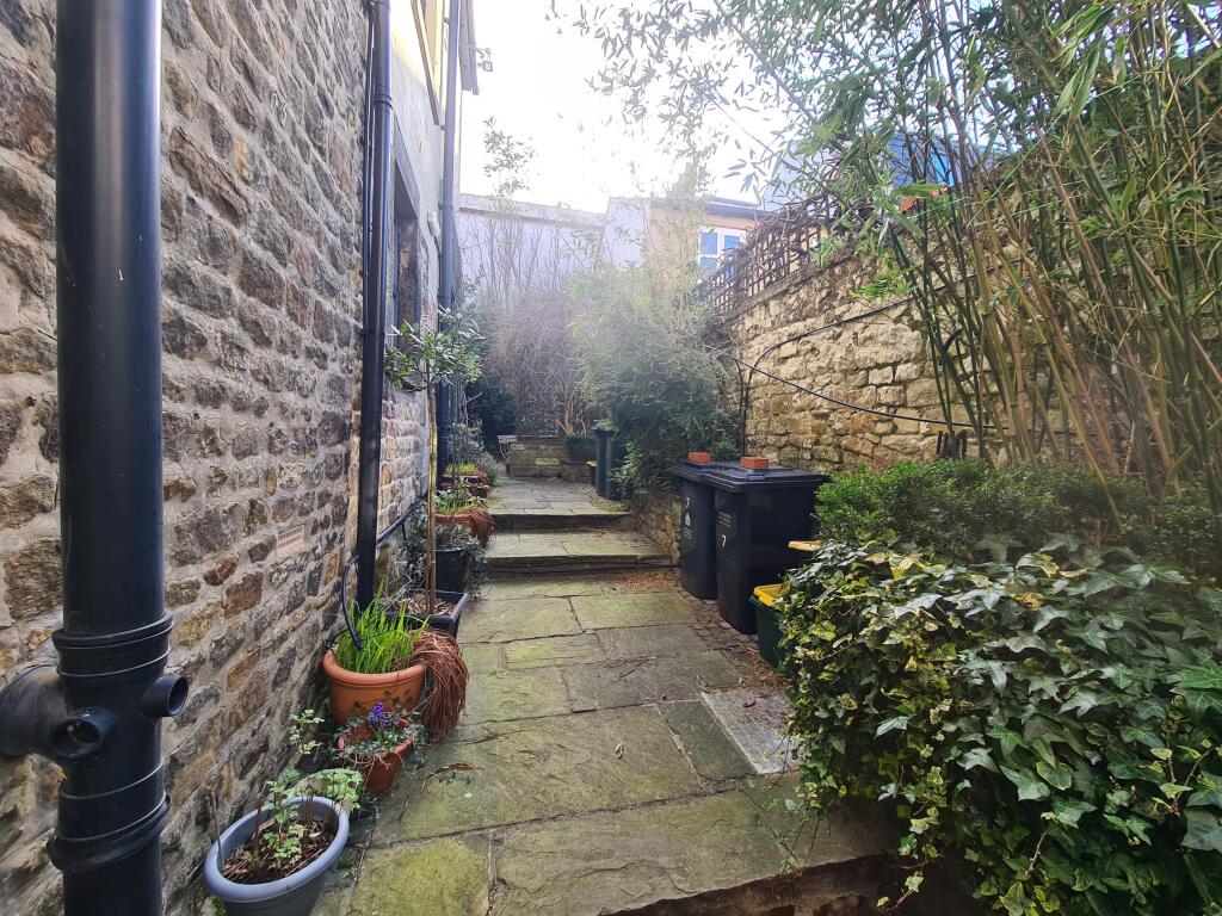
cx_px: 611
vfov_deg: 89.9
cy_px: 458
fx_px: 459
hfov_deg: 106.2
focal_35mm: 13
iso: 50
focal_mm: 2.2
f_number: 2.2
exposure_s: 1/111
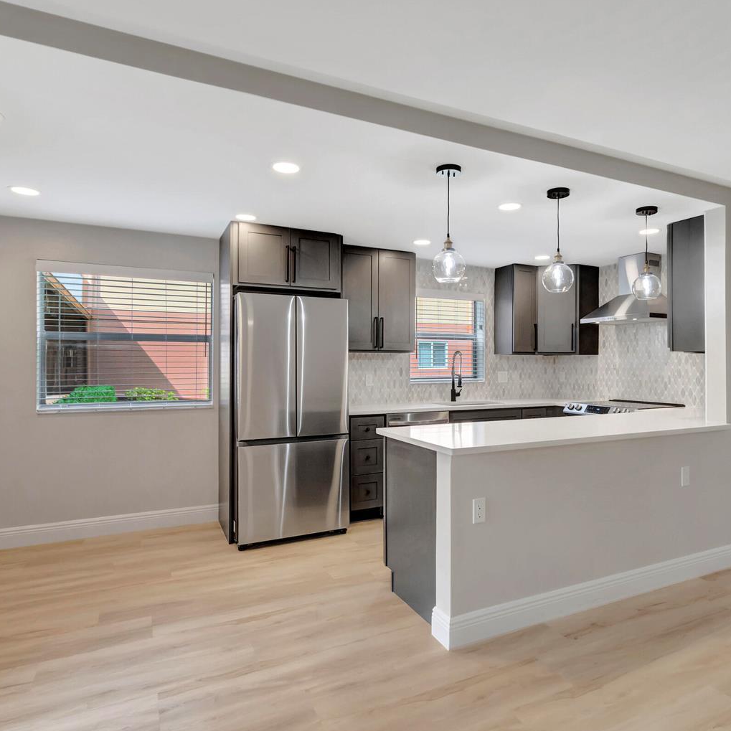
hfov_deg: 74.5
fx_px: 478
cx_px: 409
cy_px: 366
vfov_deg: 74.8
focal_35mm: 20
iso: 800
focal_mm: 10
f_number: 8
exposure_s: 1/15
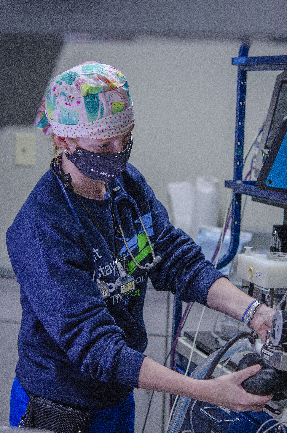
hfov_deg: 15.1
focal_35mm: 90
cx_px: 144
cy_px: 216
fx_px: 1081
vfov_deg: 22.7
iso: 250
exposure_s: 1/100
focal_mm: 60
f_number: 2.8
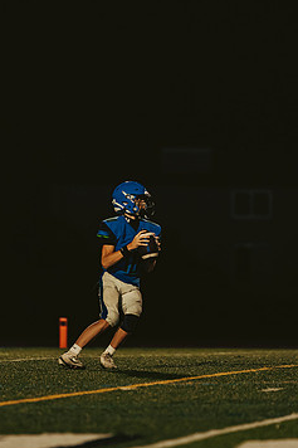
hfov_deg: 4.2
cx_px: 140
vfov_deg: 6.3
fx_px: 4051
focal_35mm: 326
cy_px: 226
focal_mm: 200
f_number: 2.8
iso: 2500
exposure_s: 1/1000
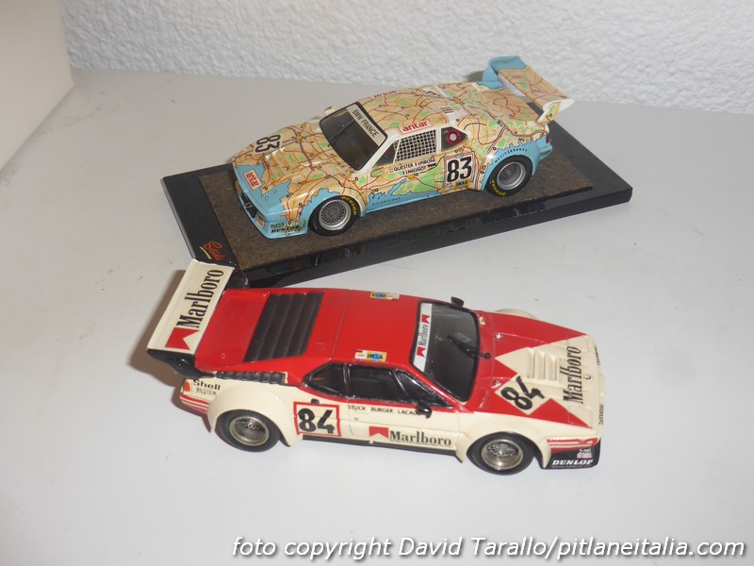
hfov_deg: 41.2
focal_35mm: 46
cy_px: 283
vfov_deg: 31.5
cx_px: 377
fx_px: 1002
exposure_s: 1/60
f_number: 4.1
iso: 100
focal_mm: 7.9
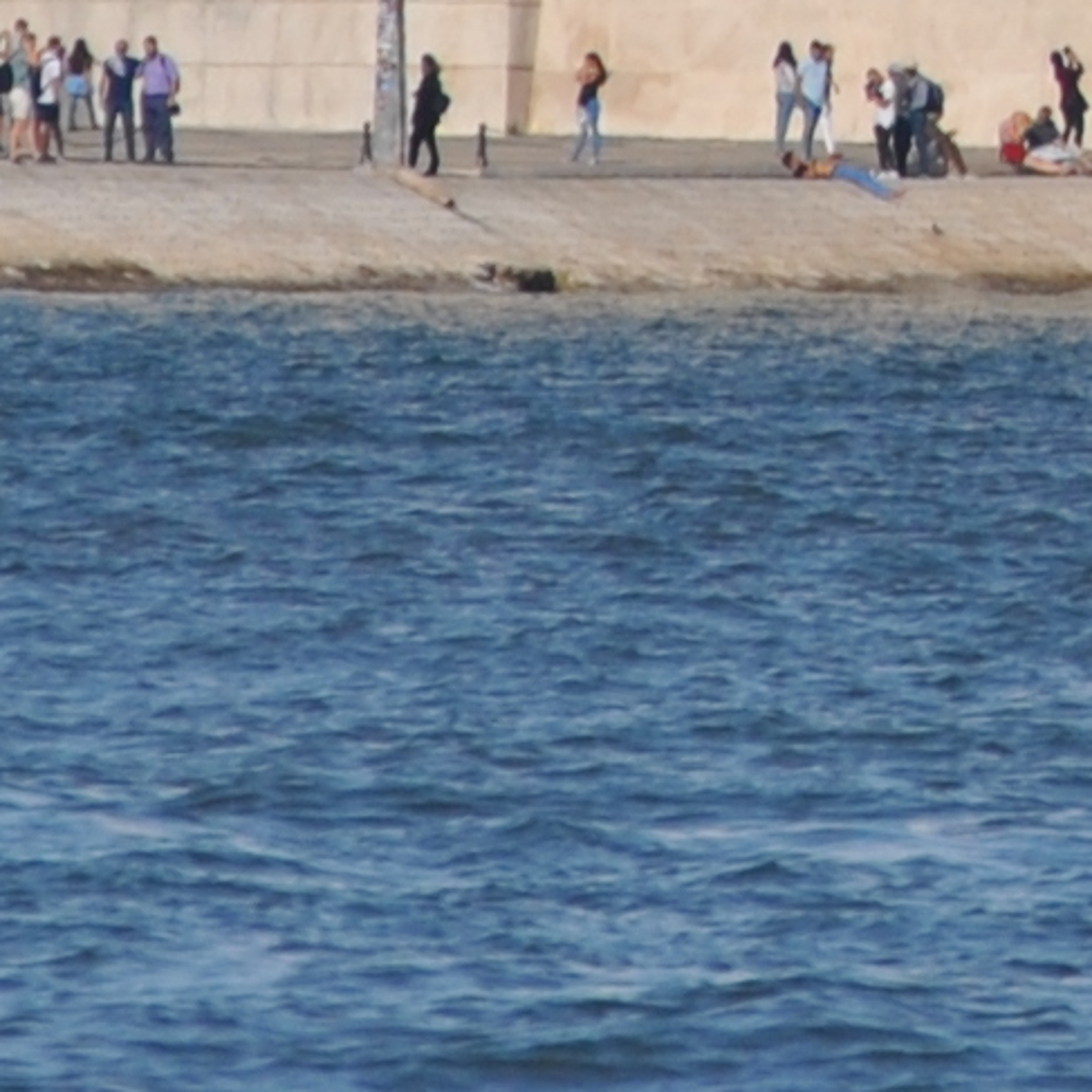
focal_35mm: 1217
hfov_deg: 1.4
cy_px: -1682
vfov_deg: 1.4
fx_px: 43435
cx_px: 2635
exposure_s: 1/640
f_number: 6.3
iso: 100
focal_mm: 120
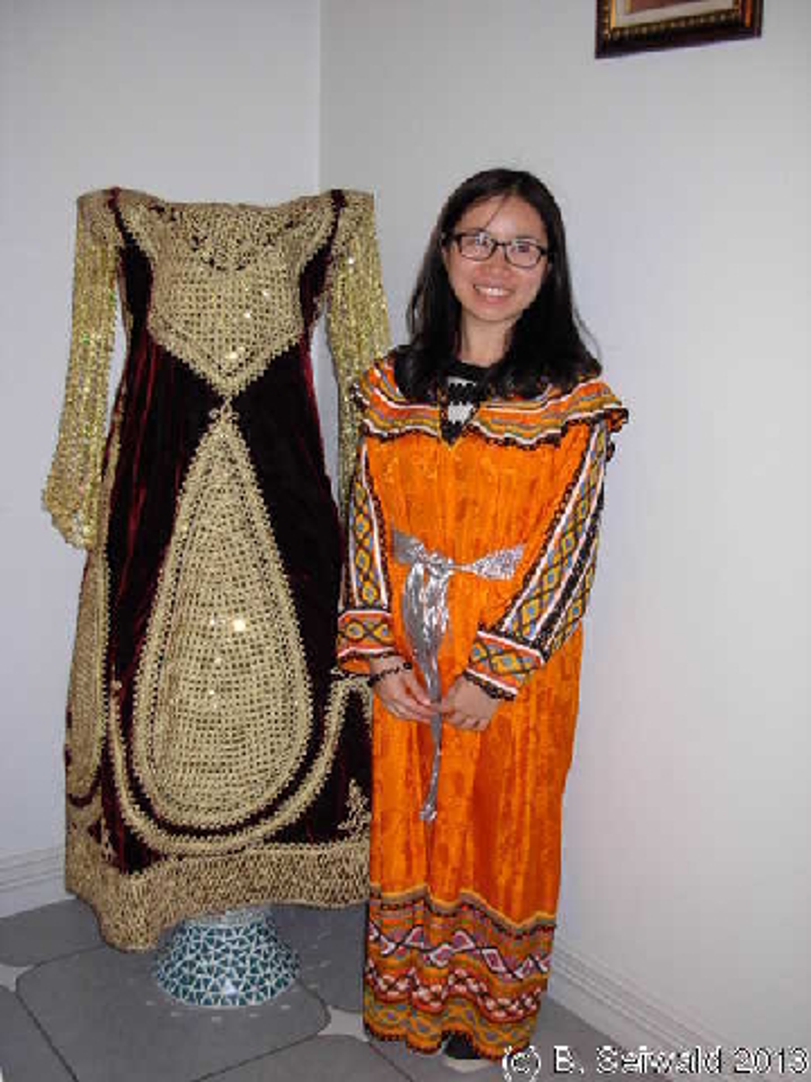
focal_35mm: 38
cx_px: 406
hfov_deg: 37.7
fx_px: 1187
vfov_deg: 49.0
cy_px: 541
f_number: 2.9
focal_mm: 6.3
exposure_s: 1/25.3
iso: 89
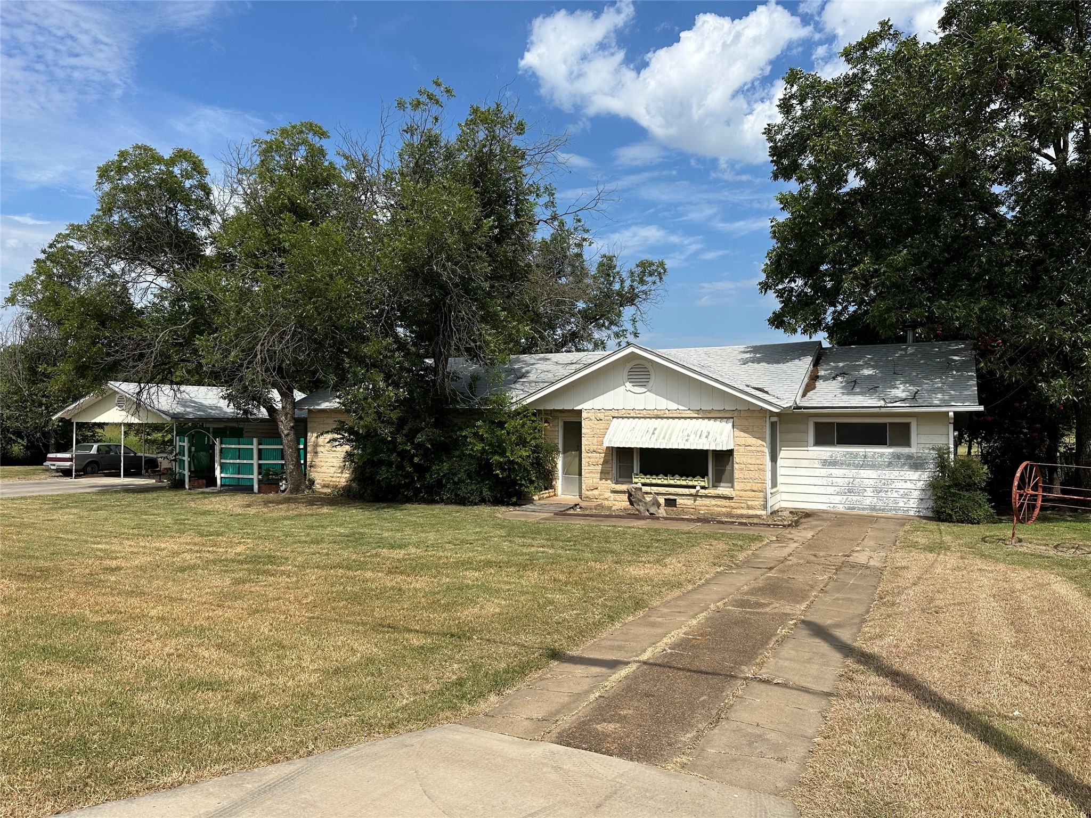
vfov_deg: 56.8
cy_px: 409
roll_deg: -0.6
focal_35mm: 24
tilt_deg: +0.7
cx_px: 546
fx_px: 756
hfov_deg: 71.6
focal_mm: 6.86
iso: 80
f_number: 1.78
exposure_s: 1/6211
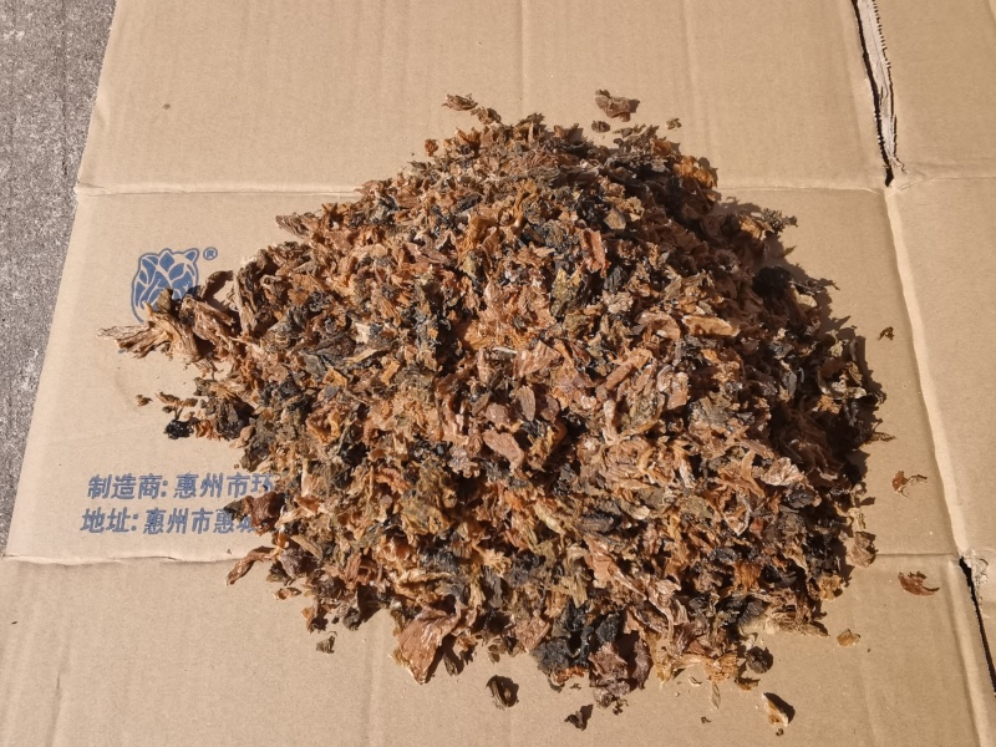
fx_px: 777
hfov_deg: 65.3
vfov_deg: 51.4
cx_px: 498
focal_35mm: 27
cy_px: 374
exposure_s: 1/1300
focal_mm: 2.26
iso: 50
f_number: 2.2
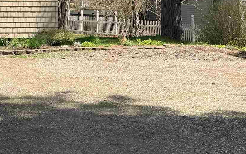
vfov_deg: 13.2
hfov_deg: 21.2
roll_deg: -0.8
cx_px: 3
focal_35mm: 95
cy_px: -62
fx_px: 637
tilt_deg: +5.0
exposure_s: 1/3279
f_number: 1.78
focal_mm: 6.76
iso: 80
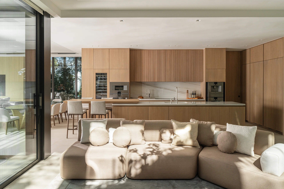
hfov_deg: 73.7
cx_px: 142
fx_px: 189
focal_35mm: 24
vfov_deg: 53.1
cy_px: 94
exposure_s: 1/160
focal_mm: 24
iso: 500
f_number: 11
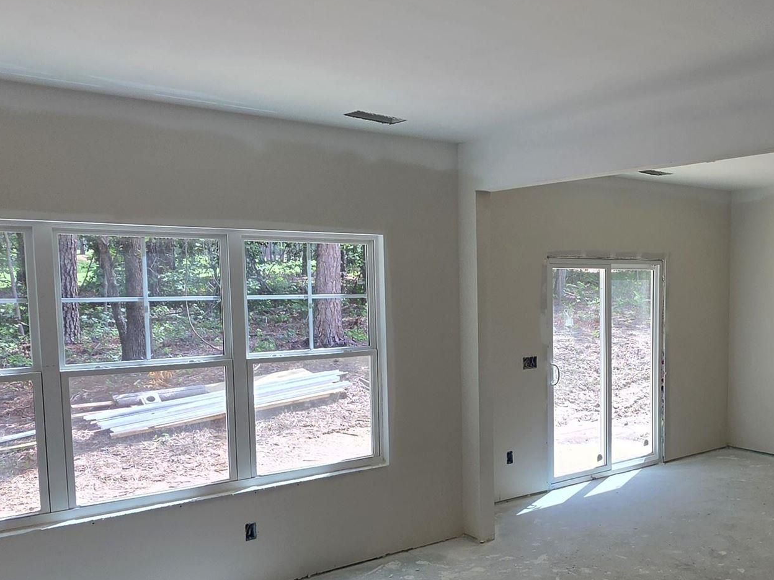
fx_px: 716
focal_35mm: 32
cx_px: 582
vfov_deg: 43.9
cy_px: 358
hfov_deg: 54.2
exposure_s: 1/359
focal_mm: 2.2
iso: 50
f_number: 1.9
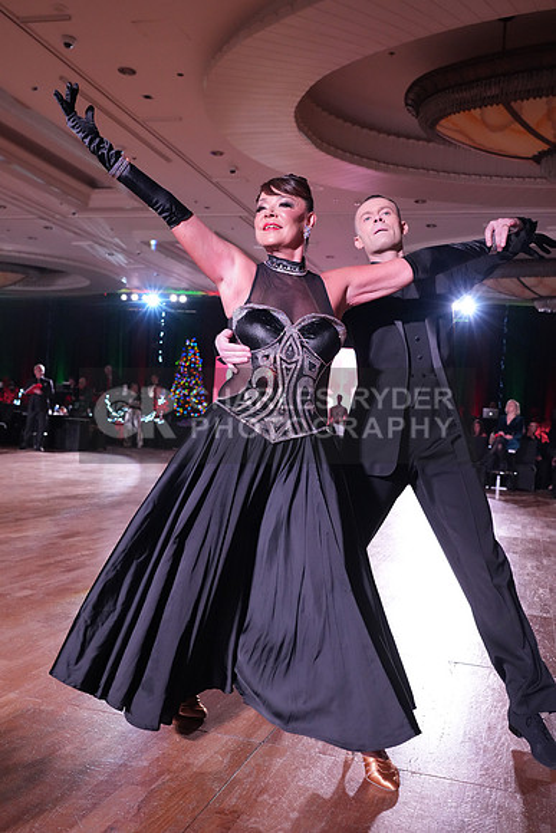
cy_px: 416
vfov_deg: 57.2
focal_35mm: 33
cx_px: 278
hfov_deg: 40.0
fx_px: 764
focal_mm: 33
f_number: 5
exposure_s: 1/320
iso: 5000
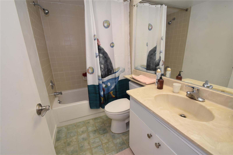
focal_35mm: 15
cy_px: 78
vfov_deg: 77.3
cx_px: 116
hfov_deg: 100.4
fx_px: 97
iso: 800
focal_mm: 10
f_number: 5.6
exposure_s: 1/125
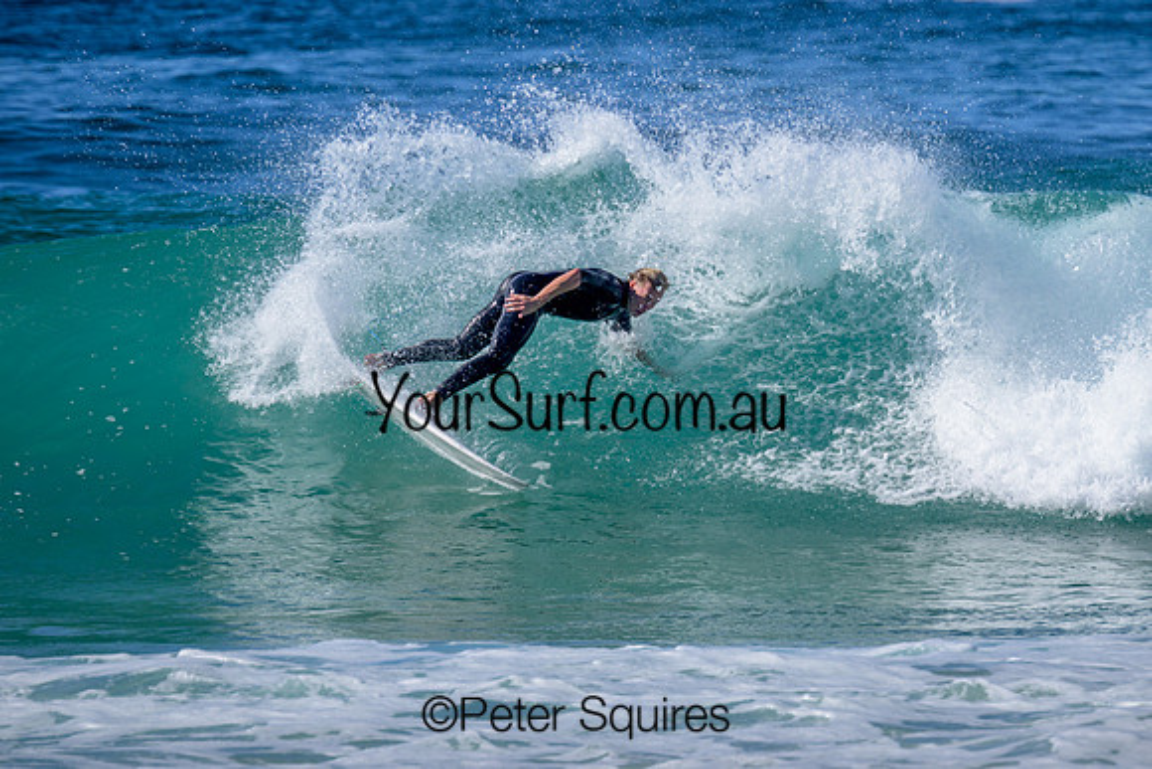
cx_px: 691
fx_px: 26603
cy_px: 355
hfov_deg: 2.5
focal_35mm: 831
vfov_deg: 1.7
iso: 250
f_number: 11
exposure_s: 1/800
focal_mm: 610
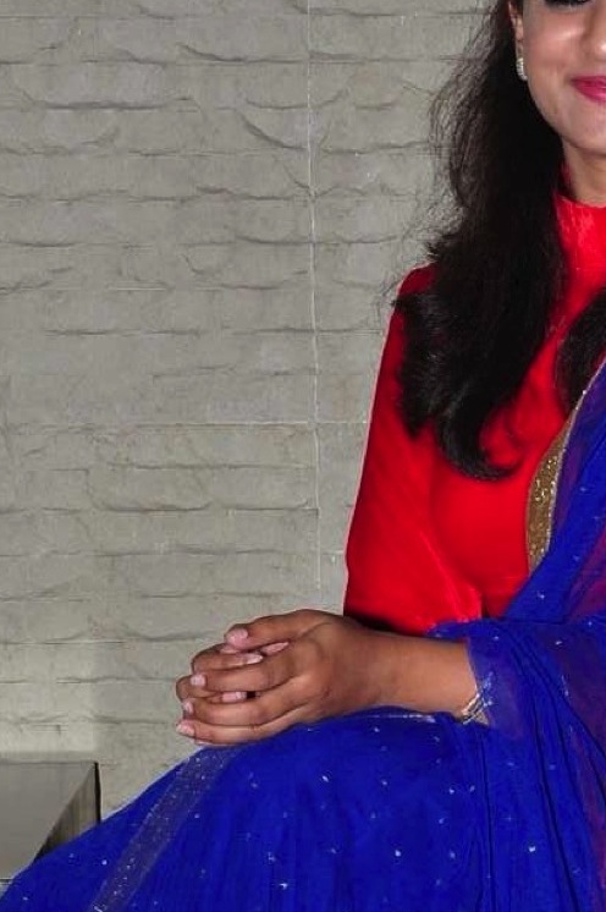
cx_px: 433
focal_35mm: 118
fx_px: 2985
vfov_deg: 17.0
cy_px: 902
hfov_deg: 11.6
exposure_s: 1/125
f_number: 13
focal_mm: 30
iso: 400
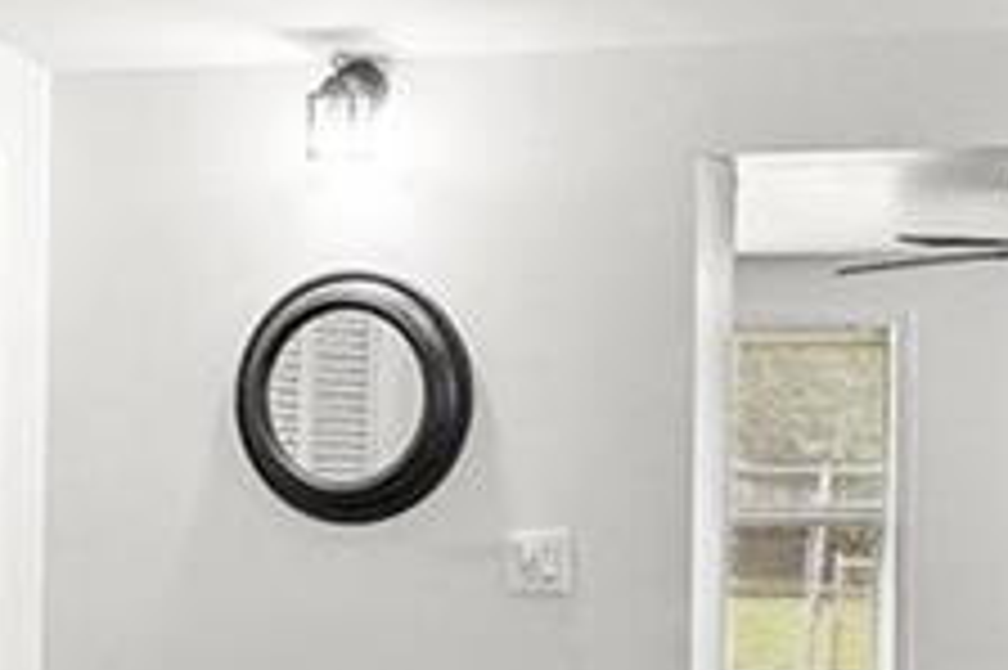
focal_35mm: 107
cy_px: 549
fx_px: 2994
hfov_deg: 19.1
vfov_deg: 12.7
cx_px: 486
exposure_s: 1/30
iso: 1000
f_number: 8
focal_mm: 10
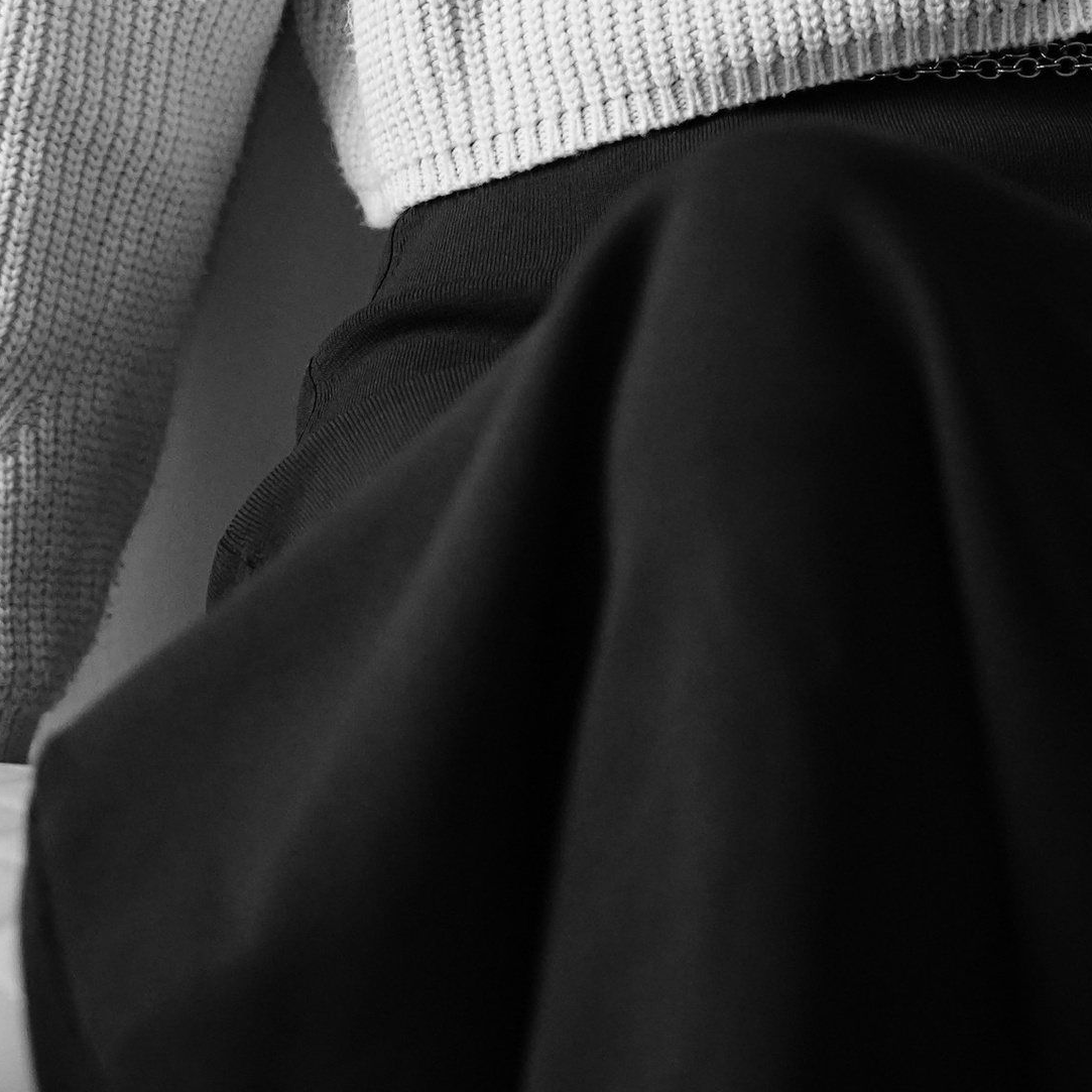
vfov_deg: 8.2
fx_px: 7531
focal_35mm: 211
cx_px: 658
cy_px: -392
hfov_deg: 8.3
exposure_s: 1/160
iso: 3200
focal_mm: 70
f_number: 2.8
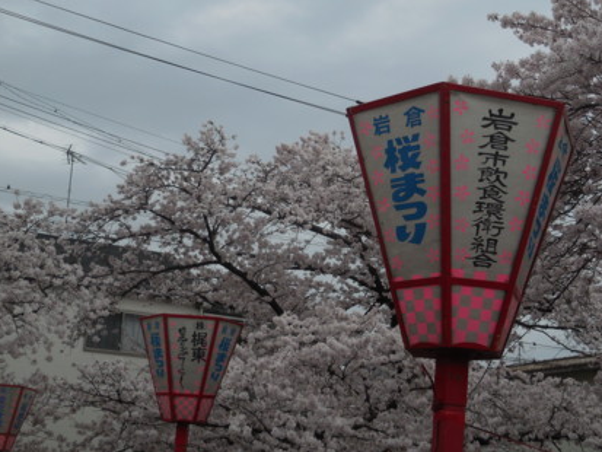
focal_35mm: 63
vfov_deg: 23.3
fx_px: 1096
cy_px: 202
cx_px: 360
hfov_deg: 30.6
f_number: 4.3
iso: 125
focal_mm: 9.4
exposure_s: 1/1250
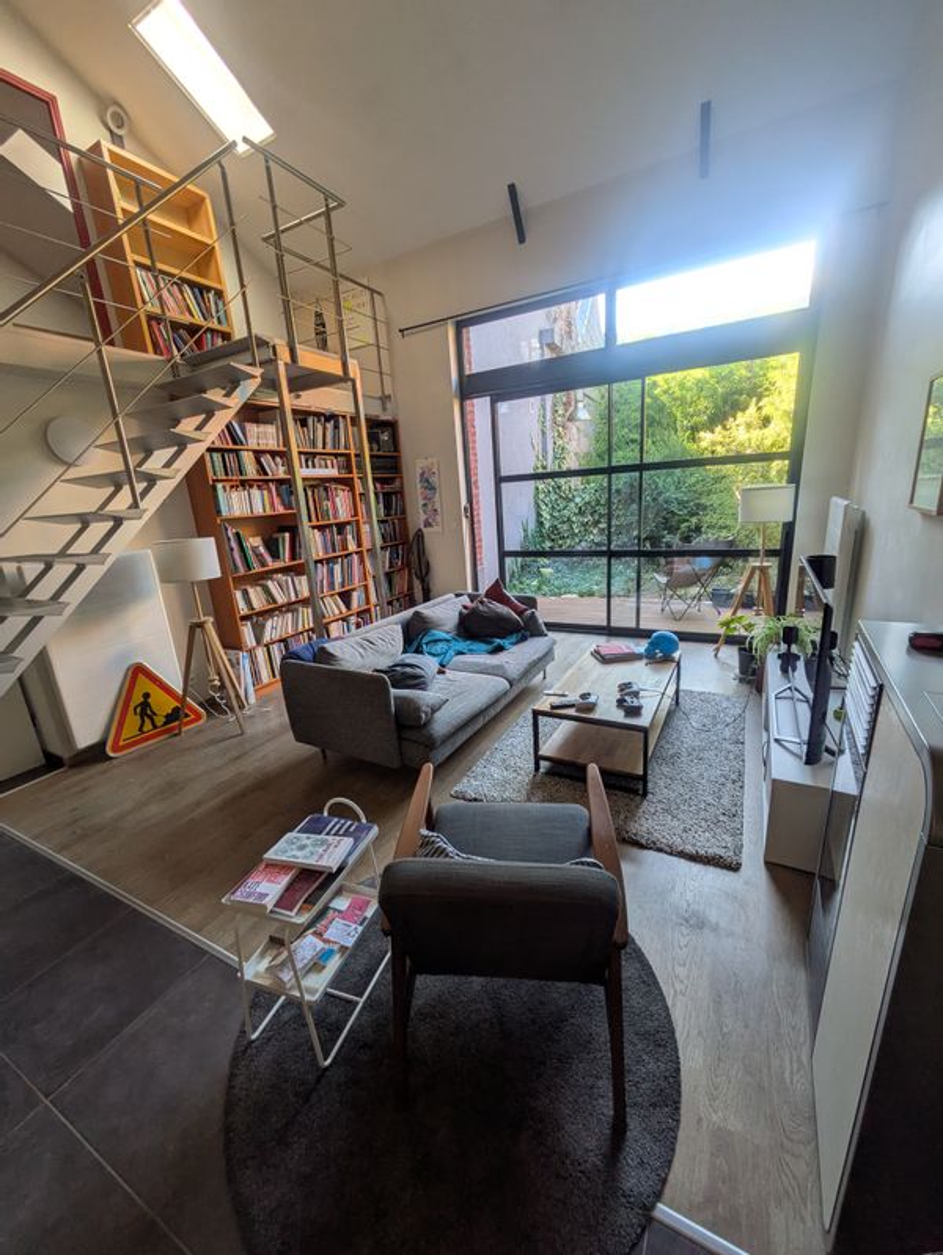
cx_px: 472
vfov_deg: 102.0
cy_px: 628
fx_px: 508
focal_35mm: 14
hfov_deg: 85.7
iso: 48
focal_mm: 1.83
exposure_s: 1/100
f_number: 2.2
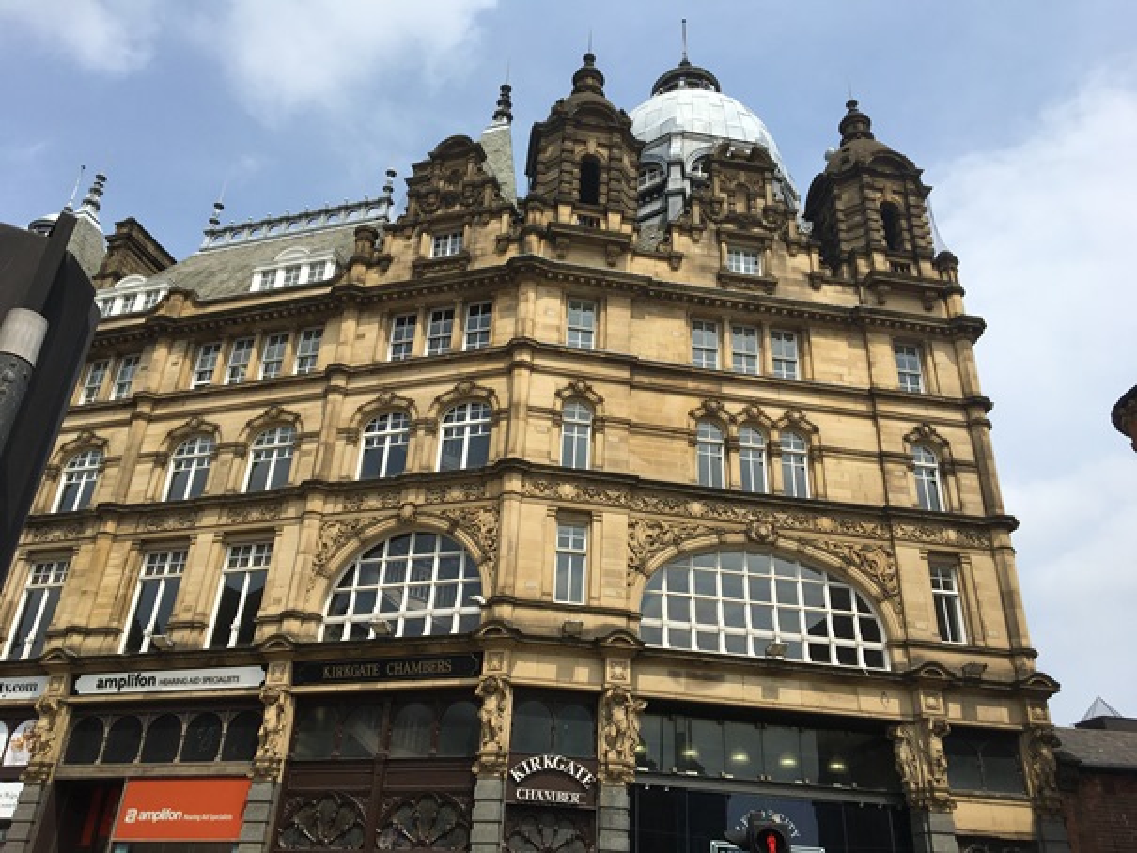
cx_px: 568
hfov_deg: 61.6
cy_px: 426
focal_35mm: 29
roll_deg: -2.6
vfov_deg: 48.2
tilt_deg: +28.9
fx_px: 953
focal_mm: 4.15
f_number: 2.2
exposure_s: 1/1972
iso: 25
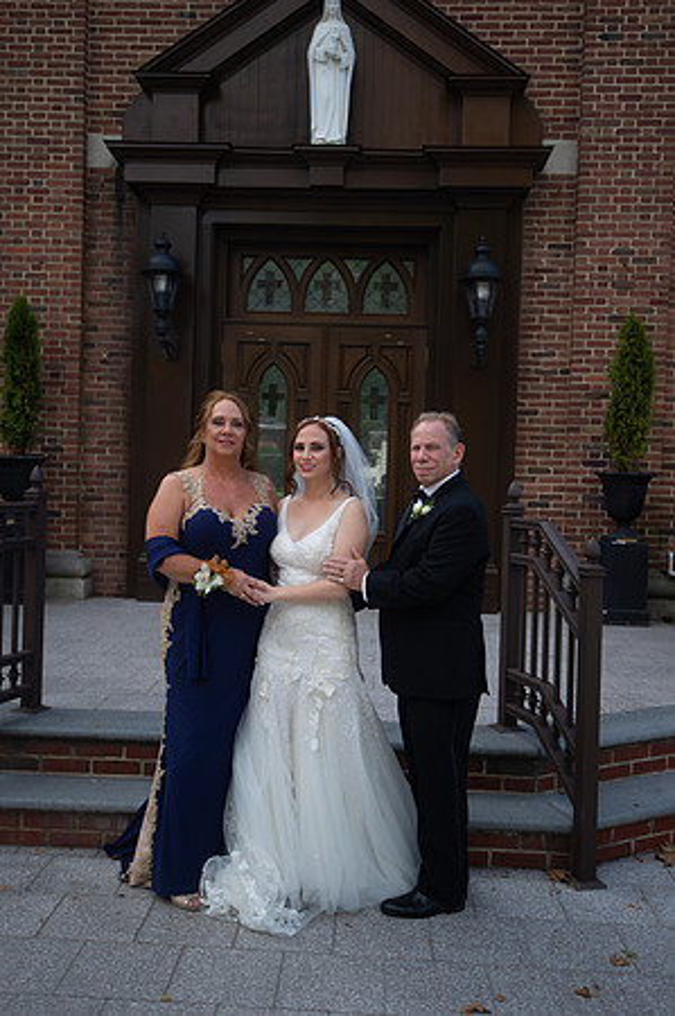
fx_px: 987
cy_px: 508
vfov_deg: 54.5
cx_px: 338
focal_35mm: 35
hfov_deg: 37.8
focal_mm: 35
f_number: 4
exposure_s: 1/1250
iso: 400
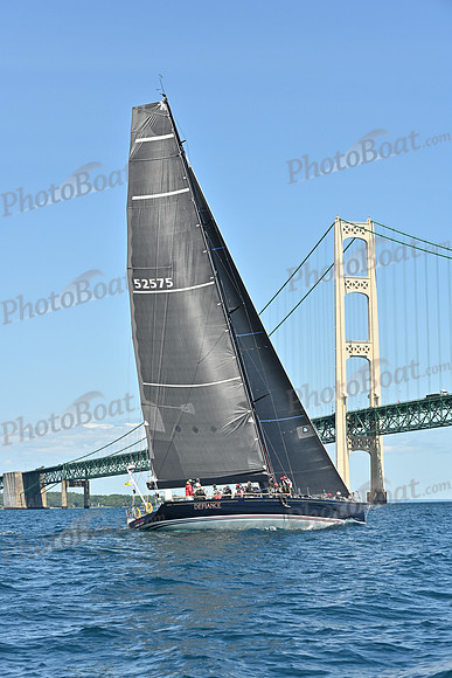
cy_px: 339
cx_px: 226
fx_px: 1600
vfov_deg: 23.9
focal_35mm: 85
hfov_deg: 16.1
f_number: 8
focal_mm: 85
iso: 320
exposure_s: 1/1000
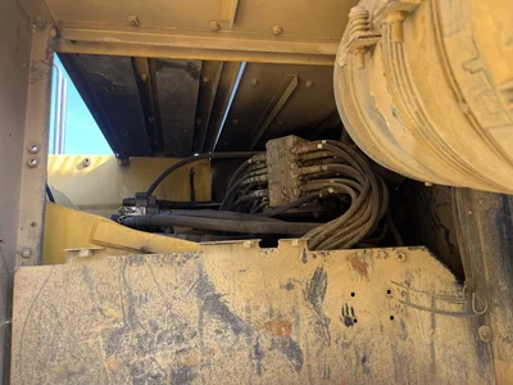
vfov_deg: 53.1
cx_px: 256
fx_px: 385
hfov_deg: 67.3
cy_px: 192
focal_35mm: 26
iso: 64
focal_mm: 5.1
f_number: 1.6
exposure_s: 1/171
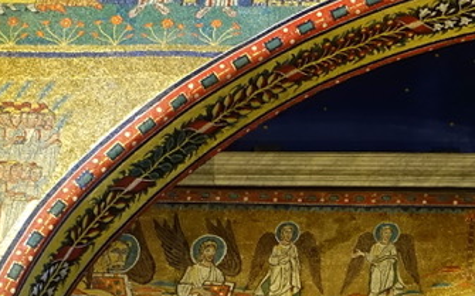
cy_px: 309
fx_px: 1915
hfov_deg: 13.6
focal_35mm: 148
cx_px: 611
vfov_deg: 8.8
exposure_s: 1/20
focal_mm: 13.92
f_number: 2.8
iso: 800
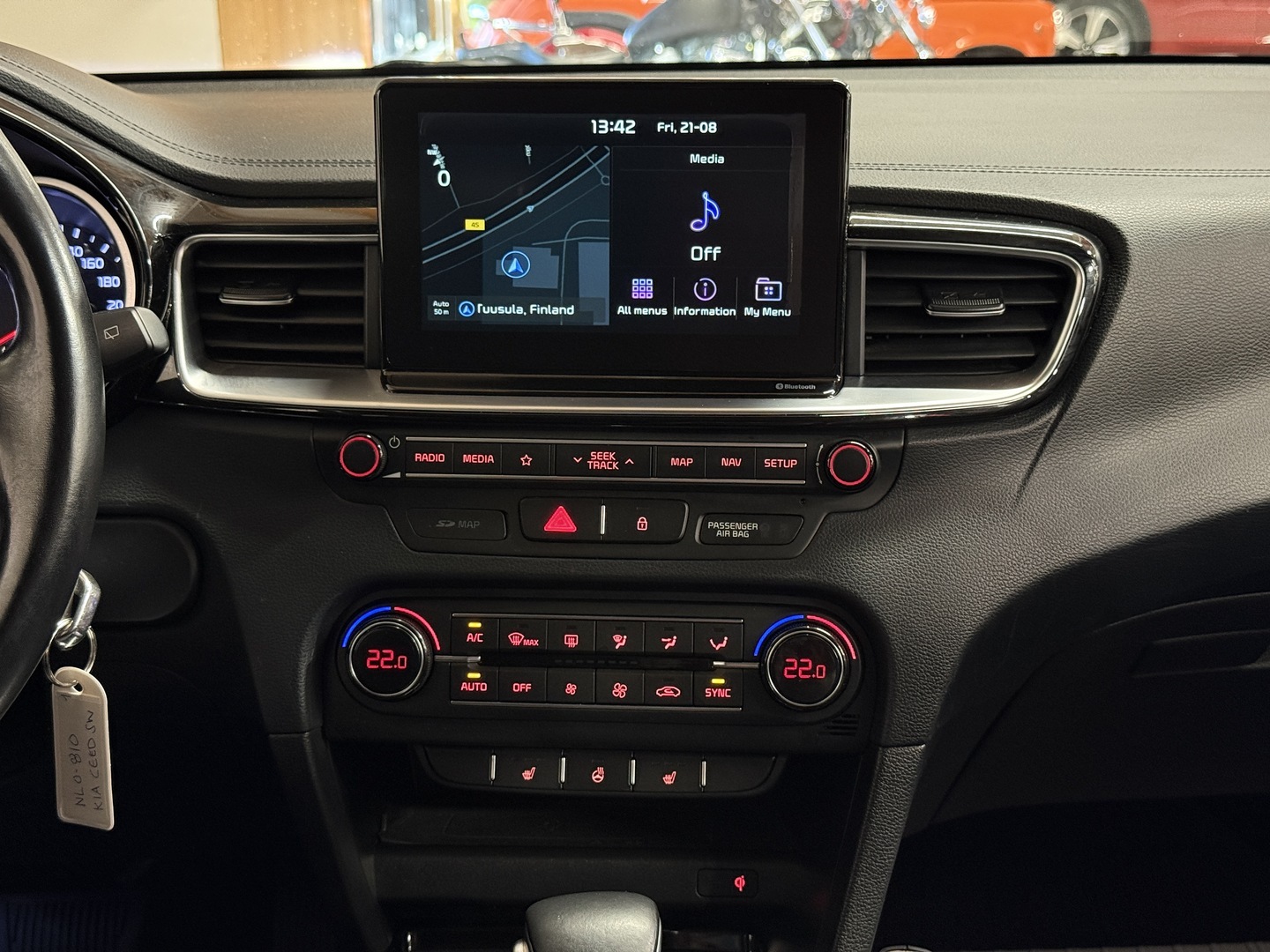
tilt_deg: -15.9
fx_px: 1761
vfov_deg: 30.3
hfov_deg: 39.7
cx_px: 635
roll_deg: +1.0
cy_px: 476
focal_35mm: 48
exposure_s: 1/33
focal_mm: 6.76
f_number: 1.78
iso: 500
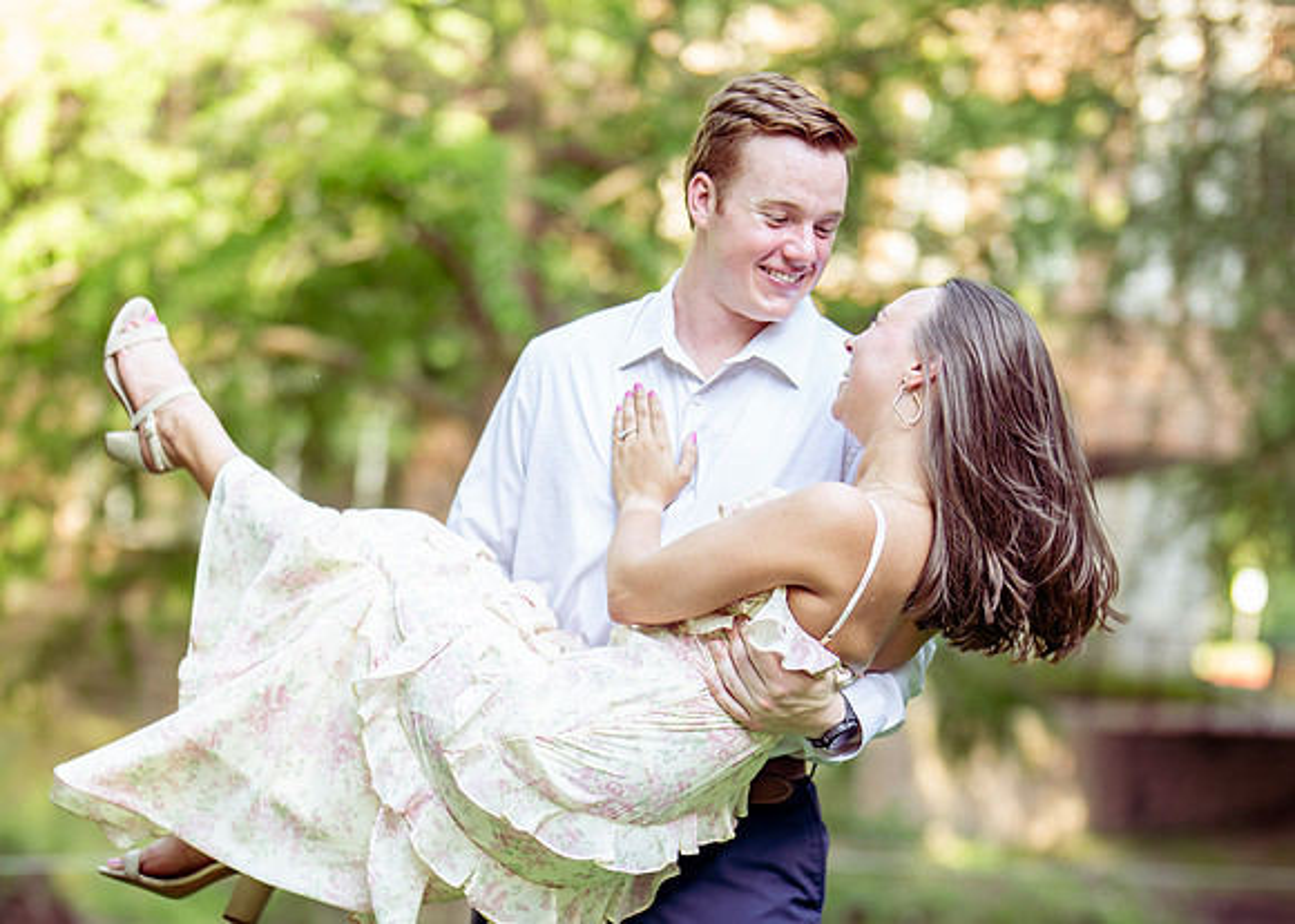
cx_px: 502
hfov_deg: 18.6
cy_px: 750
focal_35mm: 107
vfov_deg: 13.3
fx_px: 3947
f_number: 1.2
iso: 320
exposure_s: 1/800
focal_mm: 50
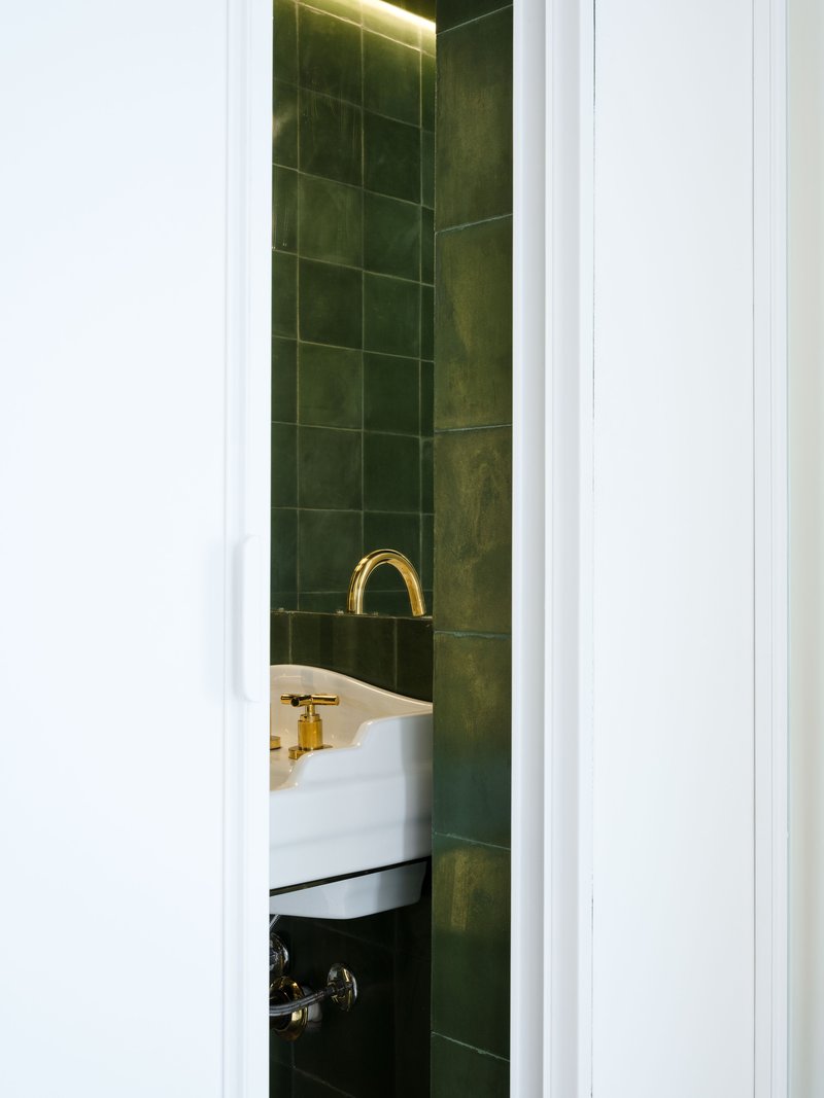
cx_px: 412
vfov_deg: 46.8
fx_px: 1270
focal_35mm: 40
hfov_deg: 36.0
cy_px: 549
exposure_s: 1/2
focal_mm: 50
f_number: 16
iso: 400
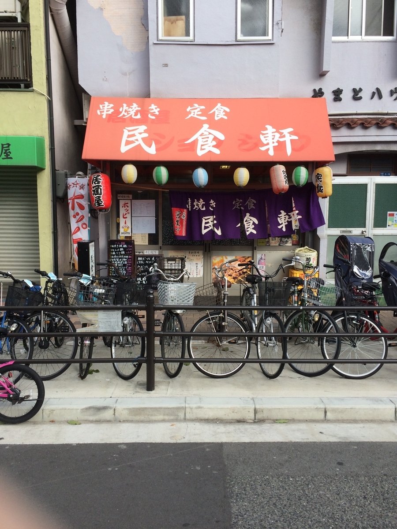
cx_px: 198
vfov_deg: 61.7
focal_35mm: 29
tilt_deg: -6.8
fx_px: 443
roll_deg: +1.3
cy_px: 264
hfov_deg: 48.2
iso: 32
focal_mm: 4.15
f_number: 2.2
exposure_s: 1/540
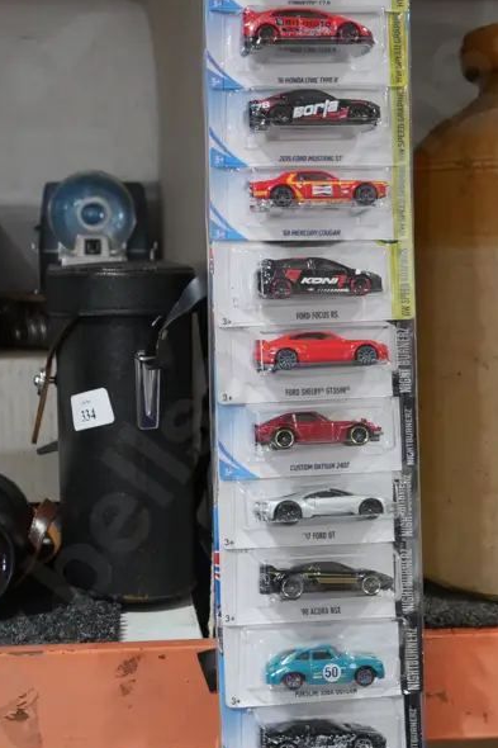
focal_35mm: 65
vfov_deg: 30.9
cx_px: 271
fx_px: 1349
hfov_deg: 20.9
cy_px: 319
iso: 1000
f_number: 4
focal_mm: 18
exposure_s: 1/60
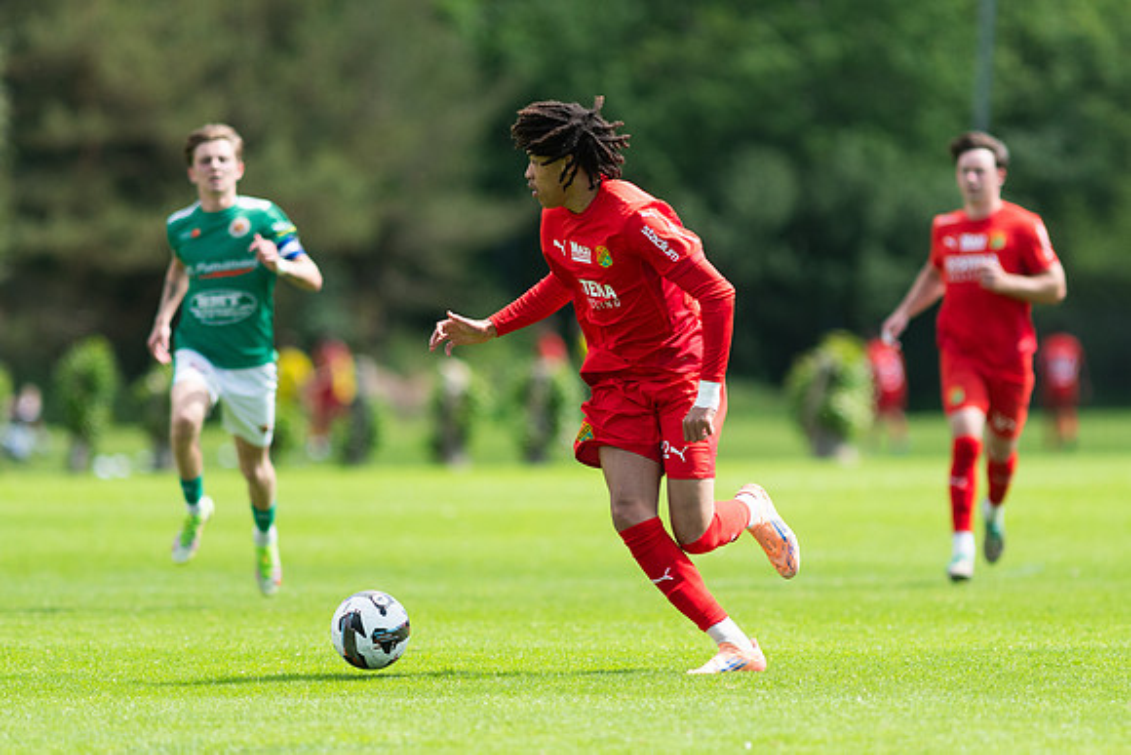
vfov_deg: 2.9
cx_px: 566
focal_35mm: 469
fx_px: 14738
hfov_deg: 4.4
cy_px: 378
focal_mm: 300
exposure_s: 1/2500
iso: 250
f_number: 3.2
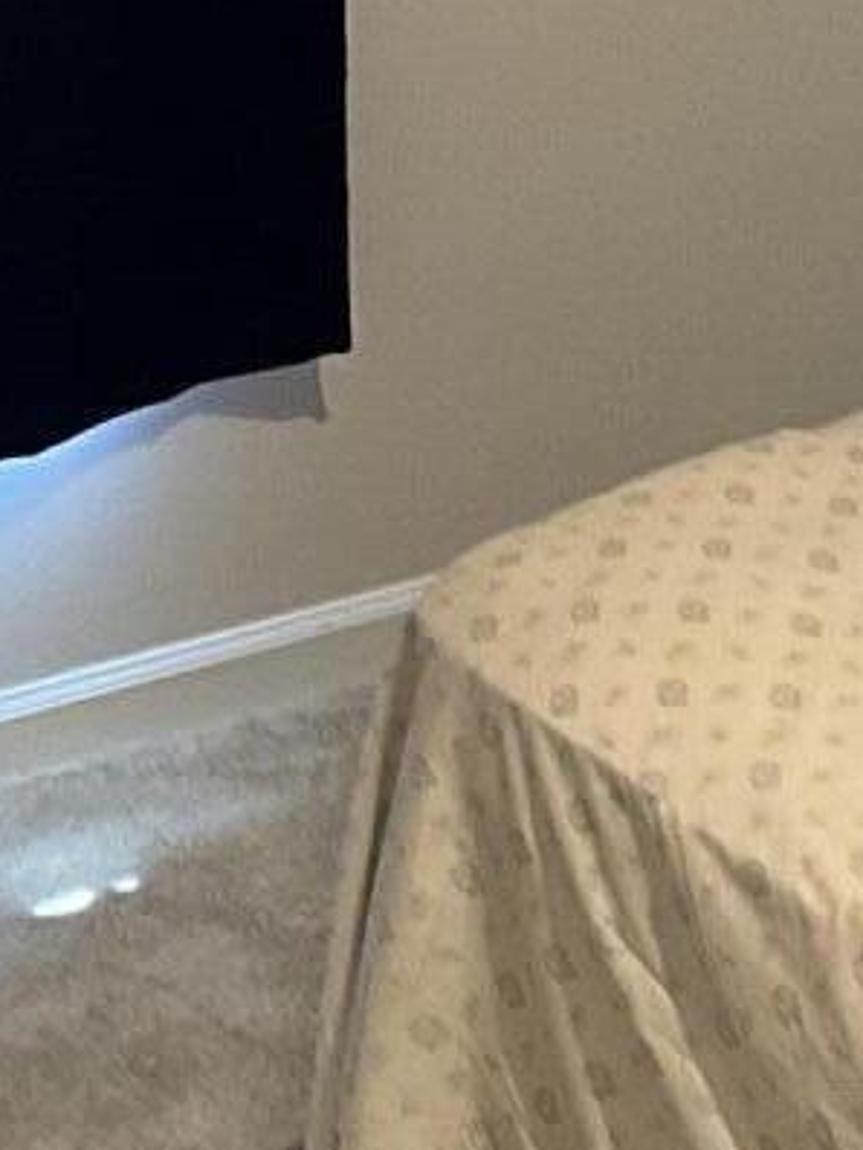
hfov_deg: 10.2
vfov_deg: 13.5
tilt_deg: -25.0
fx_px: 4851
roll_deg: -3.1
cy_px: 243
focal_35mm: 146
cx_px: 542
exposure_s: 1/60
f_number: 1.8
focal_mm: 3
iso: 200
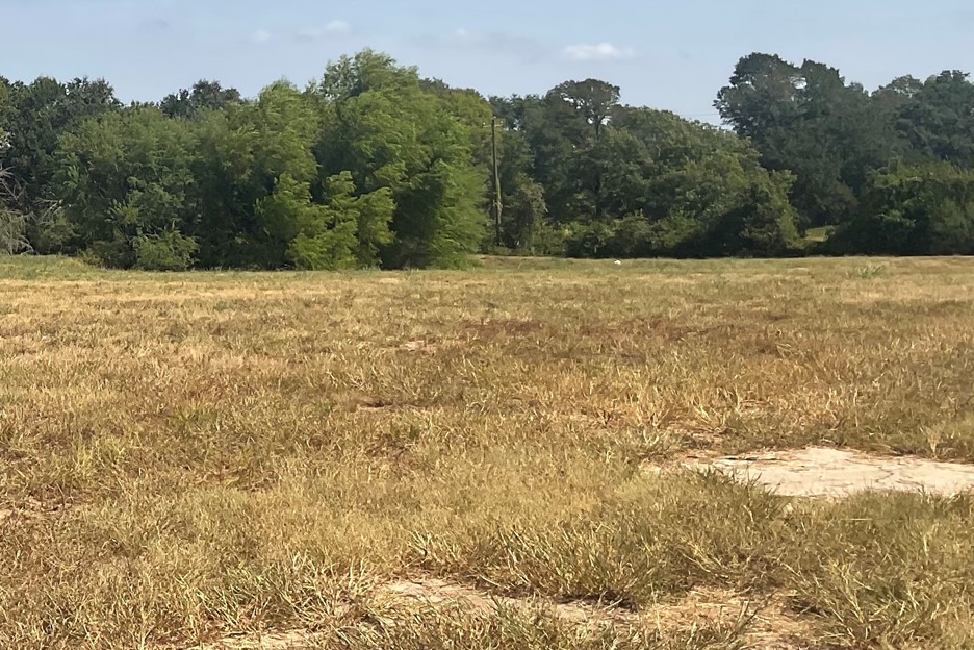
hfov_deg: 28.7
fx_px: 1786
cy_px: 183
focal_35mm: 66
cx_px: 19
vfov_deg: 20.5
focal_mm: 3
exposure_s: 1/2667
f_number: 1.8
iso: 16
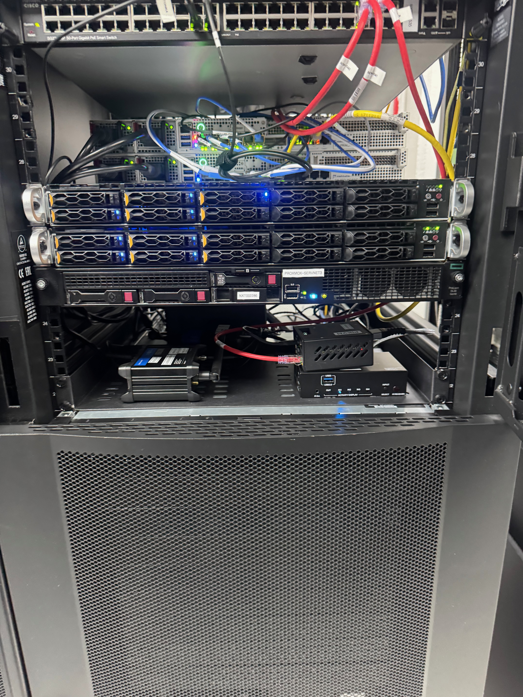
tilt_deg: -15.9
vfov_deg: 71.6
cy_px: 348
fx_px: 483
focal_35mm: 24
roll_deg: +1.5
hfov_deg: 56.8
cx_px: 262
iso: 800
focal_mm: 6.76
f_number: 1.78
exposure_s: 1/40
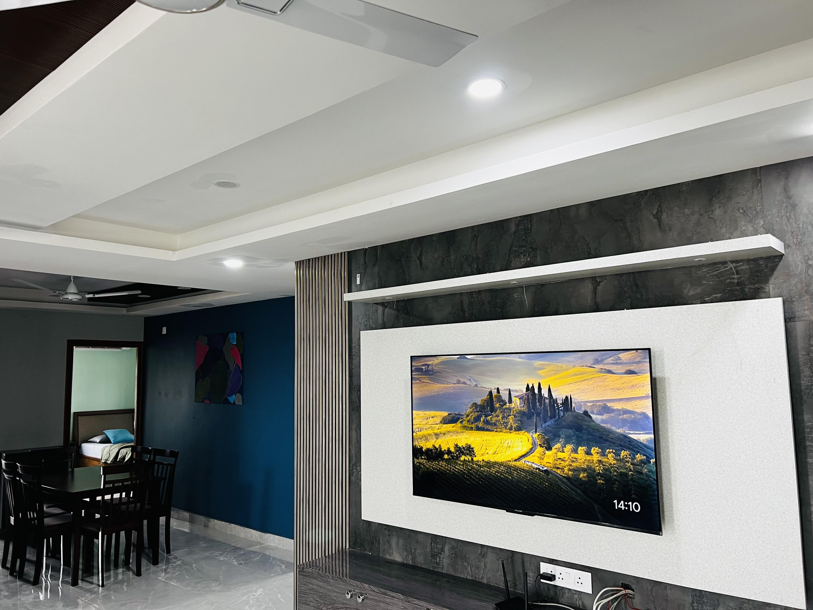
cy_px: 305
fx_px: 611
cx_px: 406
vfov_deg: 53.1
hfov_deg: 67.3
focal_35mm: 26
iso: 64
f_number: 1.5
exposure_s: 1/50
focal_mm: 5.7
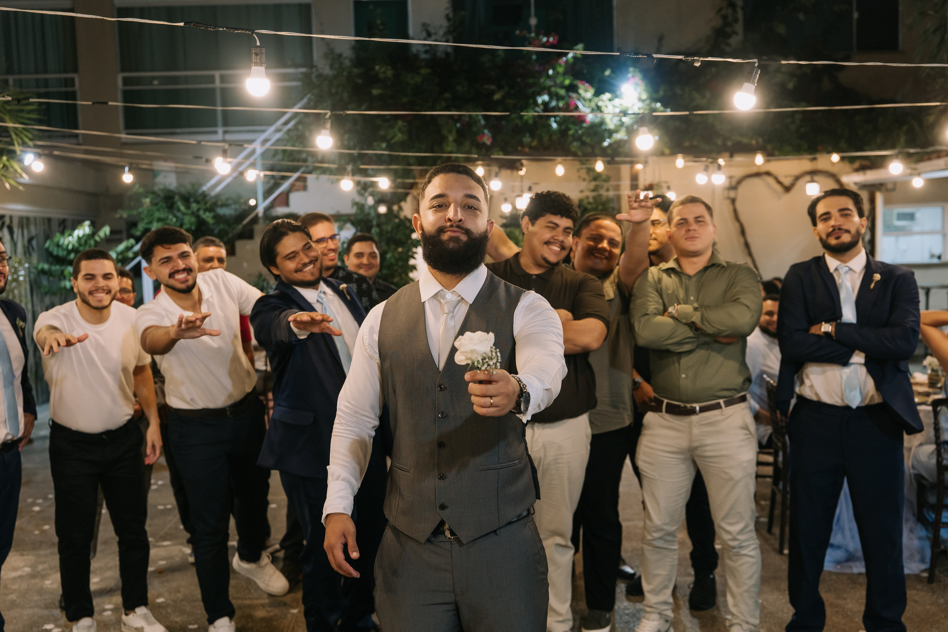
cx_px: 474
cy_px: 316
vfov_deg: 33.4
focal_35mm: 40
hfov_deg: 48.5
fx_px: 1053
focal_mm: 39
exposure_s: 1/100
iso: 800
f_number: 3.5
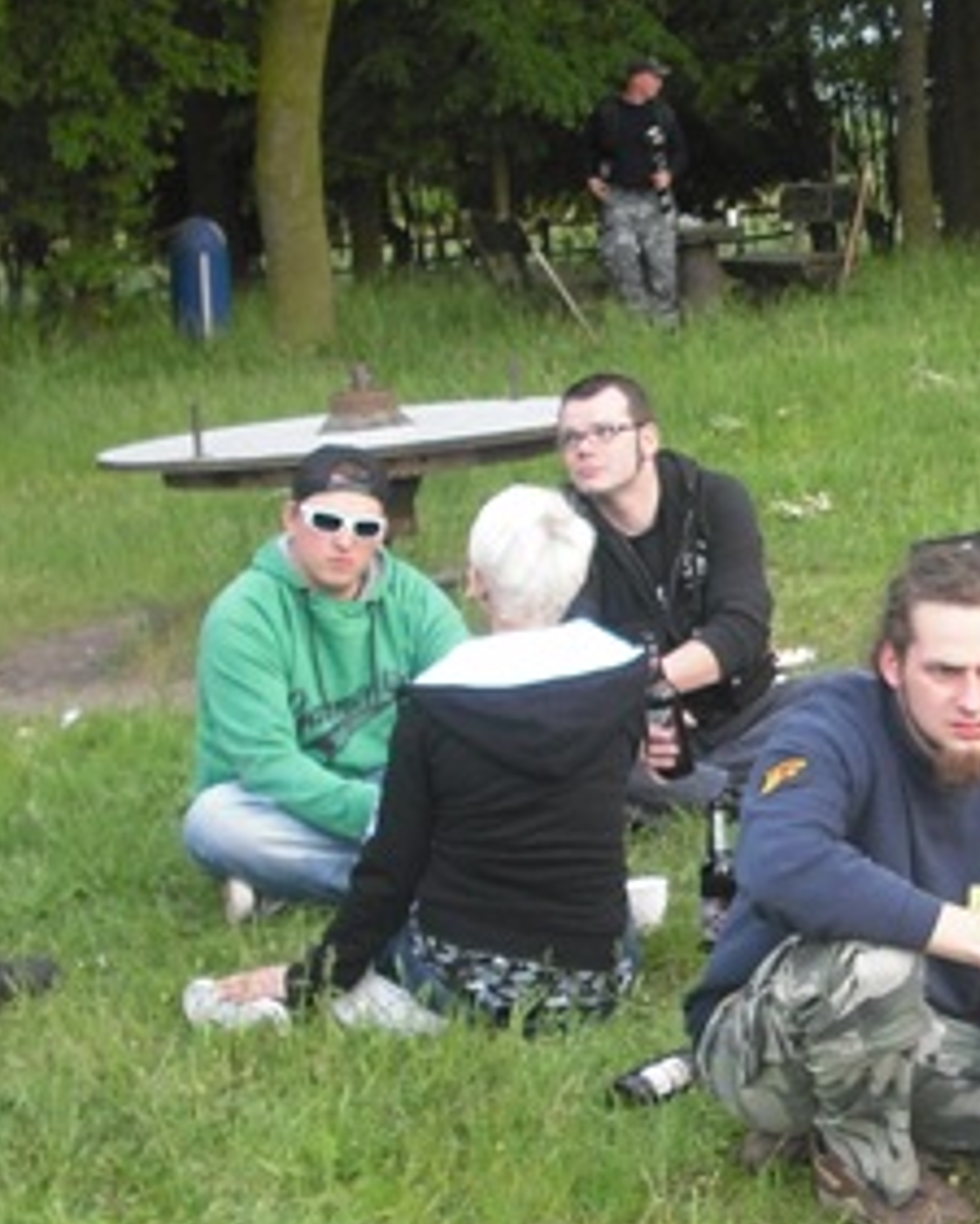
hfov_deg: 15.9
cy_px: 793
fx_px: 3370
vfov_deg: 20.5
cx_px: 1163
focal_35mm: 93
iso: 100
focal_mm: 6.2
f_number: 2.8
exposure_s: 1/80
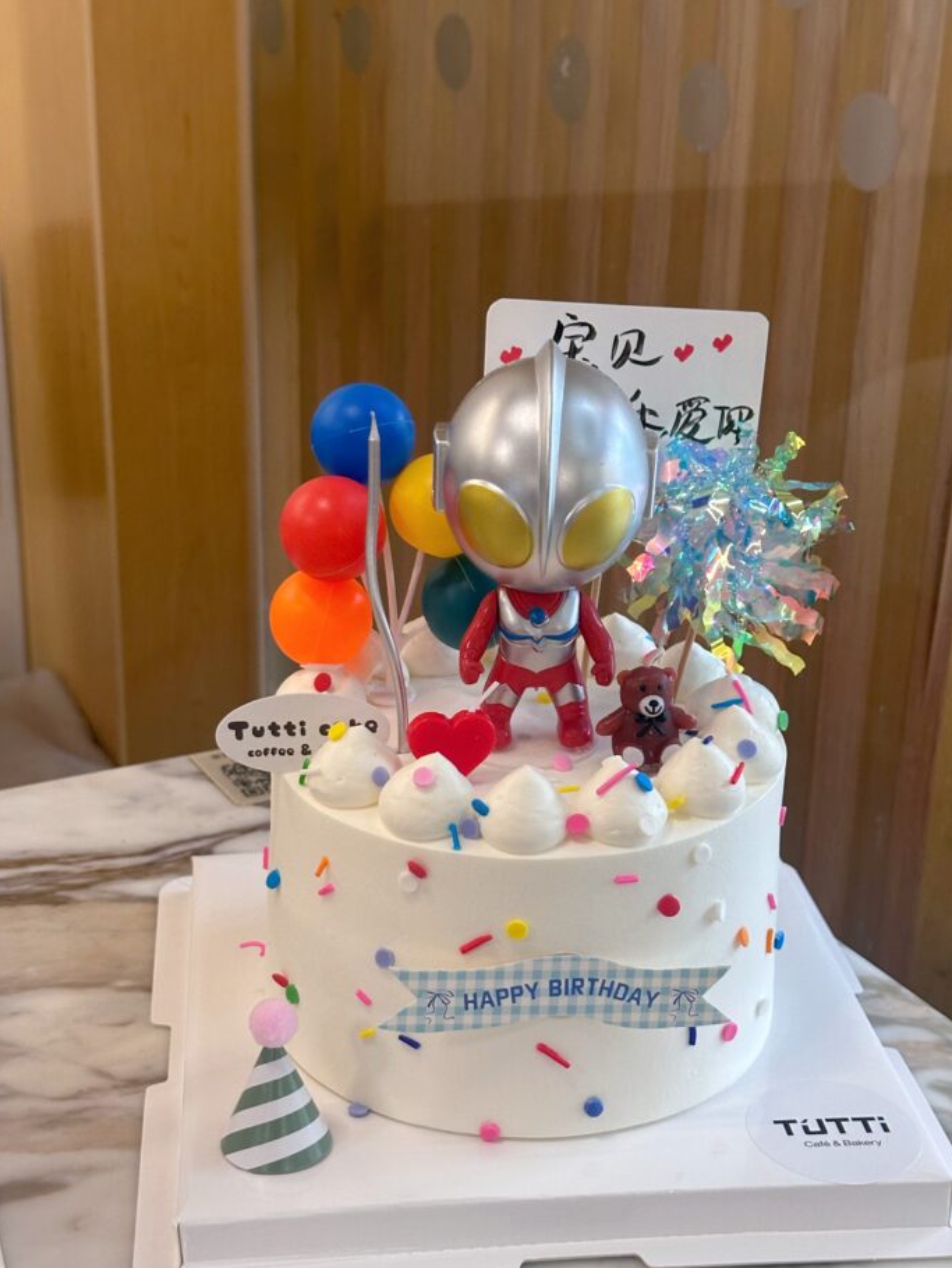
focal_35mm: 54
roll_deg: -3.4
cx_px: 521
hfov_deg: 27.0
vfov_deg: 35.5
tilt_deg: -22.6
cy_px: 693
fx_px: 1979
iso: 200
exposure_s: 1/50
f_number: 1.78
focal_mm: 6.86
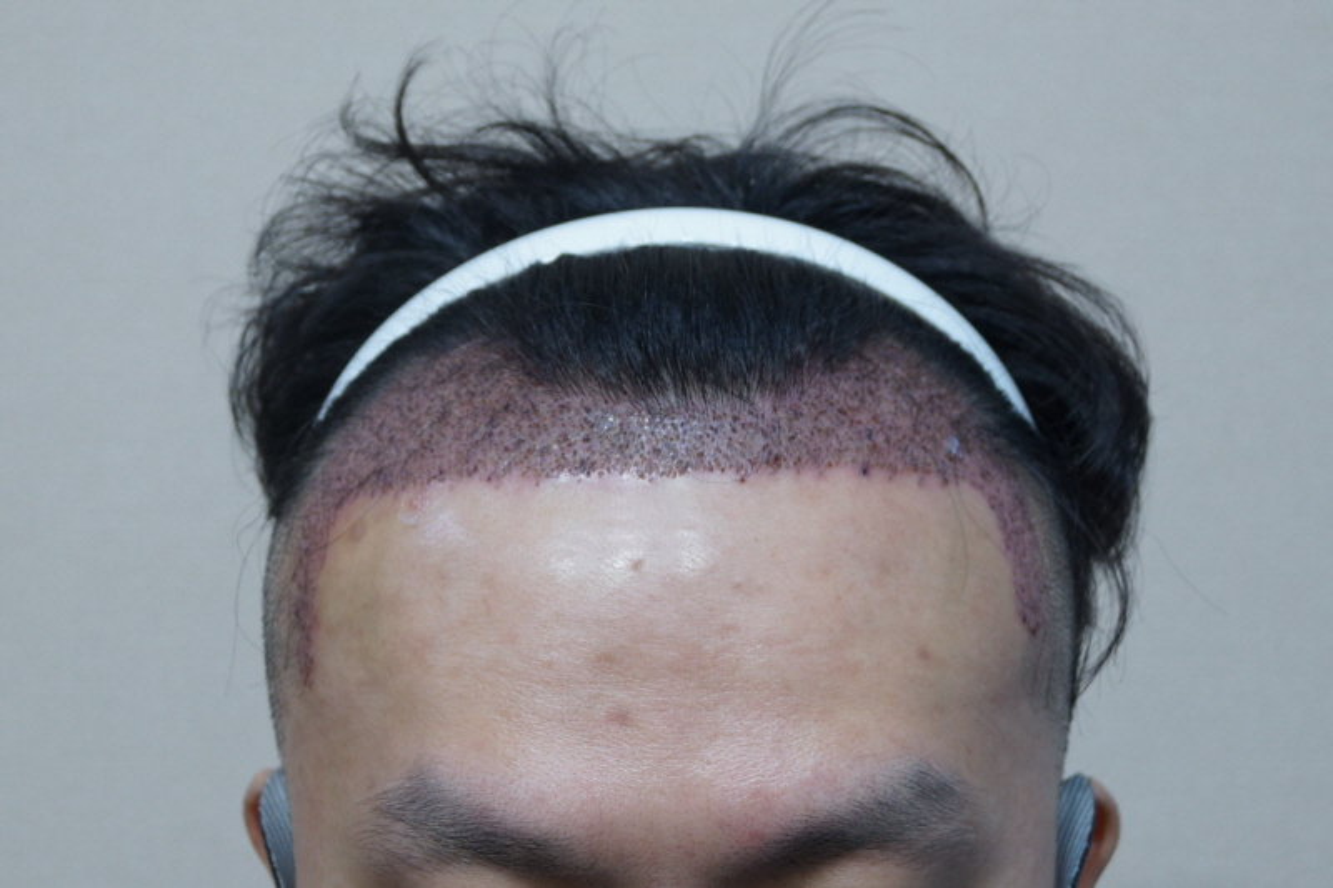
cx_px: 666
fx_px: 1943
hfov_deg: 37.9
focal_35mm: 52
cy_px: 444
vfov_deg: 25.7
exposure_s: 1/60
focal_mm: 35
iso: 320
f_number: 5
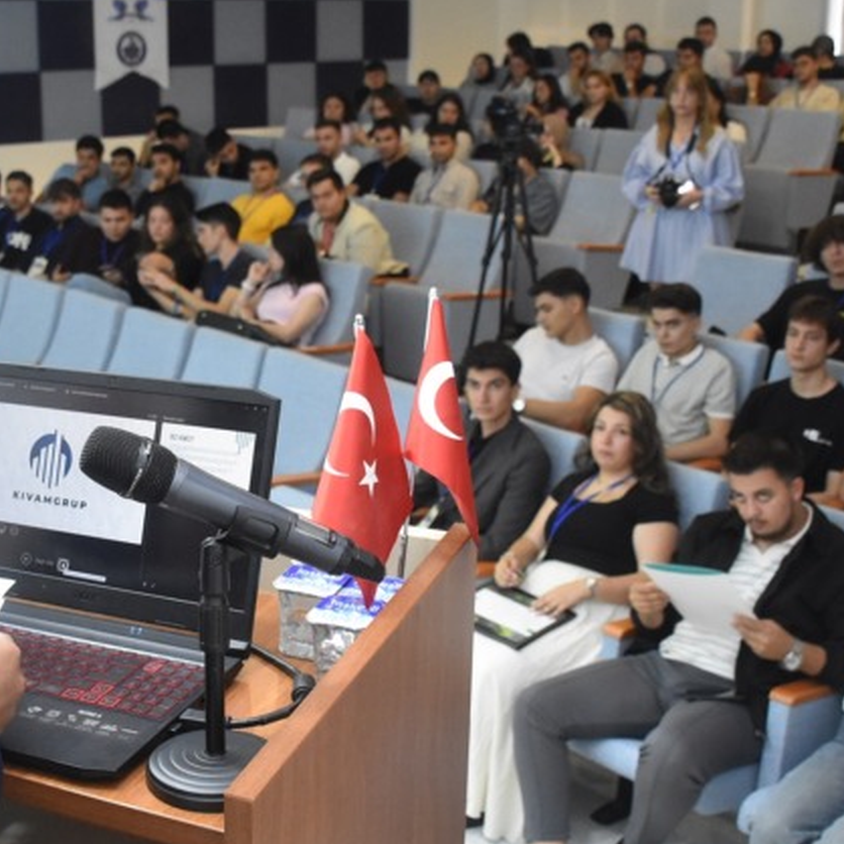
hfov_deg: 33.1
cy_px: 422
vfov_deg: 33.4
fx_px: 1407
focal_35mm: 51
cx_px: 269
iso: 2800
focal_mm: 18
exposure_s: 1/60
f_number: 4
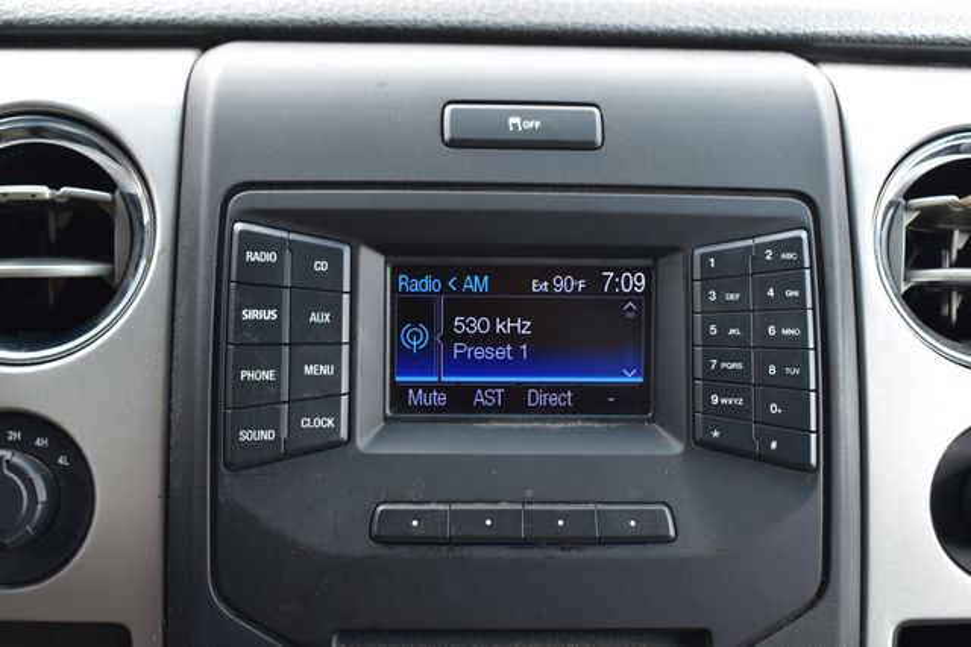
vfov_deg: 28.0
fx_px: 1294
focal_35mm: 48
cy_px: 324
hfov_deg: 41.1
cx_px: 486
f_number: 8
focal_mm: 32
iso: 400
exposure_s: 1/50
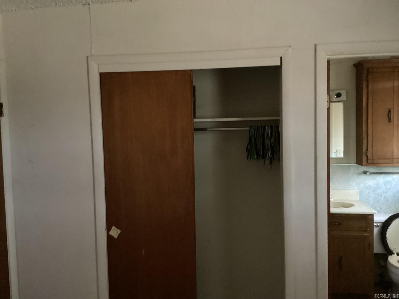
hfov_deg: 58.4
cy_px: 150
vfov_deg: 45.4
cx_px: 200
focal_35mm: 31
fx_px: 357
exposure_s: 1/15
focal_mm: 3.3
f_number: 2.4
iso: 800
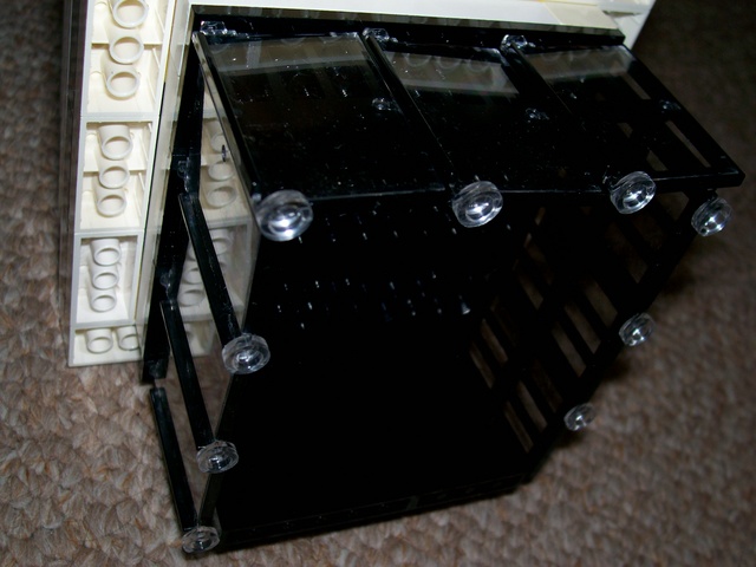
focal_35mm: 42
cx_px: 378
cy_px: 284
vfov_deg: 34.3
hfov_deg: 44.8
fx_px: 917
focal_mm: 7
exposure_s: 1/68.5
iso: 80
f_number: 2.9
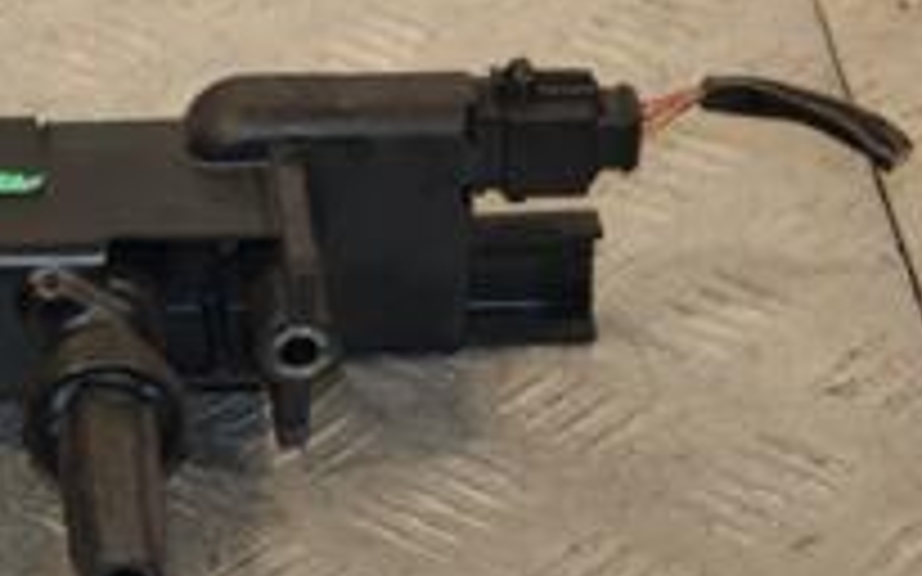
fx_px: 5062
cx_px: -355
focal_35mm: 201
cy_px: 274
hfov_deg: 10.1
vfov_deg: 6.5
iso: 800
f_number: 5.6
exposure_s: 1/200
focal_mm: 45
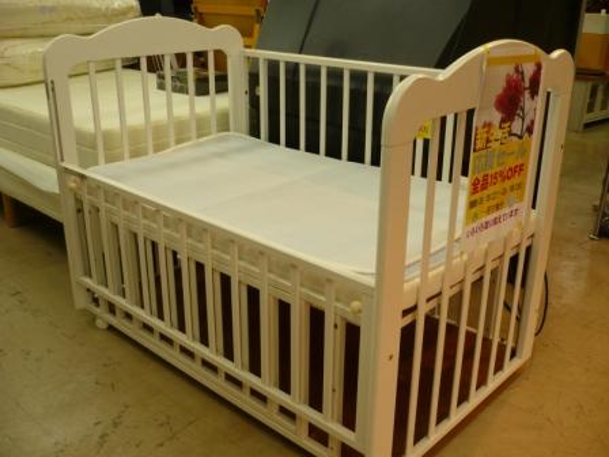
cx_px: 304
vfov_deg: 40.7
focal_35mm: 35
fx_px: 616
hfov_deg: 52.6
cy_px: 228
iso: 100
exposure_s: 1/40
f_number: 2.8
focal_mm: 5.8
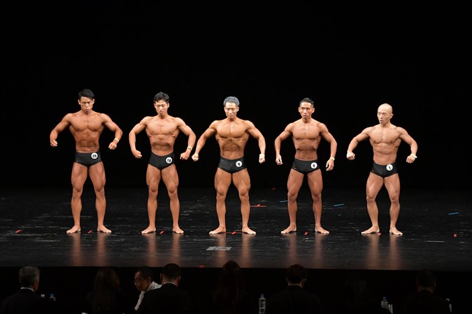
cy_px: 157
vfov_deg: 9.9
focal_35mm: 138
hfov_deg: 14.9
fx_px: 1808
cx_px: 236
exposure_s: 1/400
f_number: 5.6
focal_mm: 92
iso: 3200
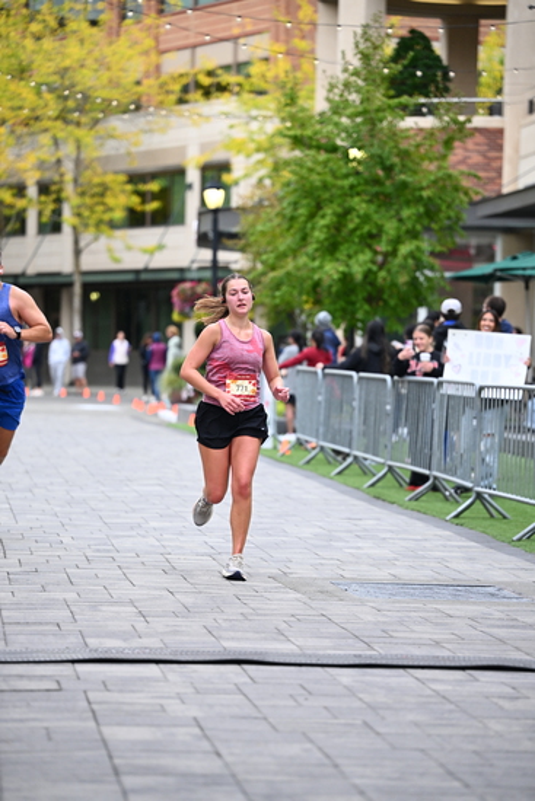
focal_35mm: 120
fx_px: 2673
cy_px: 400
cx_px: 268
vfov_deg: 17.1
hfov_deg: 11.4
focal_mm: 120
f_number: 2.8
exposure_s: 1/1600
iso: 1000
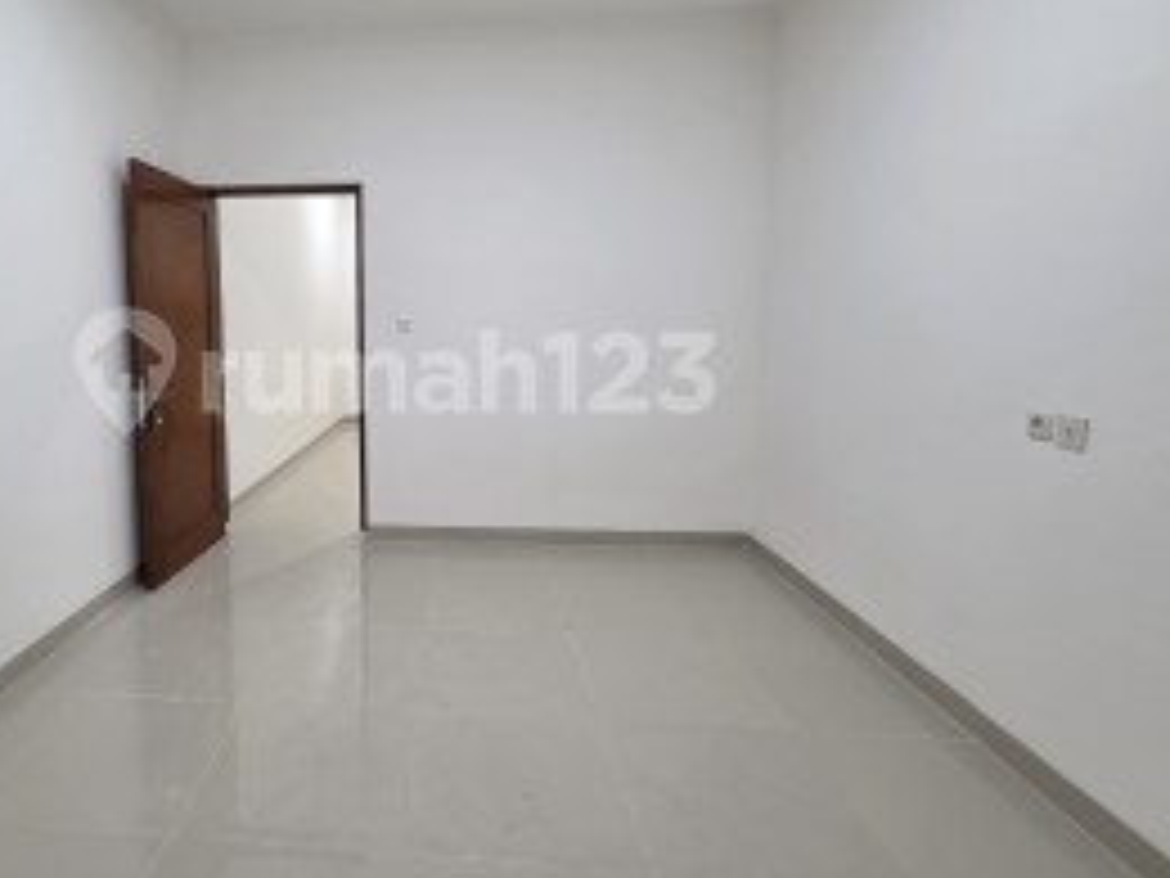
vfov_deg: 71.2
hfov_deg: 84.9
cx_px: 396
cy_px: 374
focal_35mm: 18
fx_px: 608
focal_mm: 2.2
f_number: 2.2
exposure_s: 1/50
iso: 160
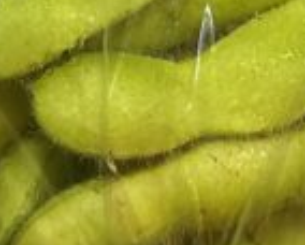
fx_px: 1546
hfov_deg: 11.3
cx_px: 200
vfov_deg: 8.2
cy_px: -385
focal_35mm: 171
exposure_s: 1/60
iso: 125
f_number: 1.6
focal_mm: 5.96
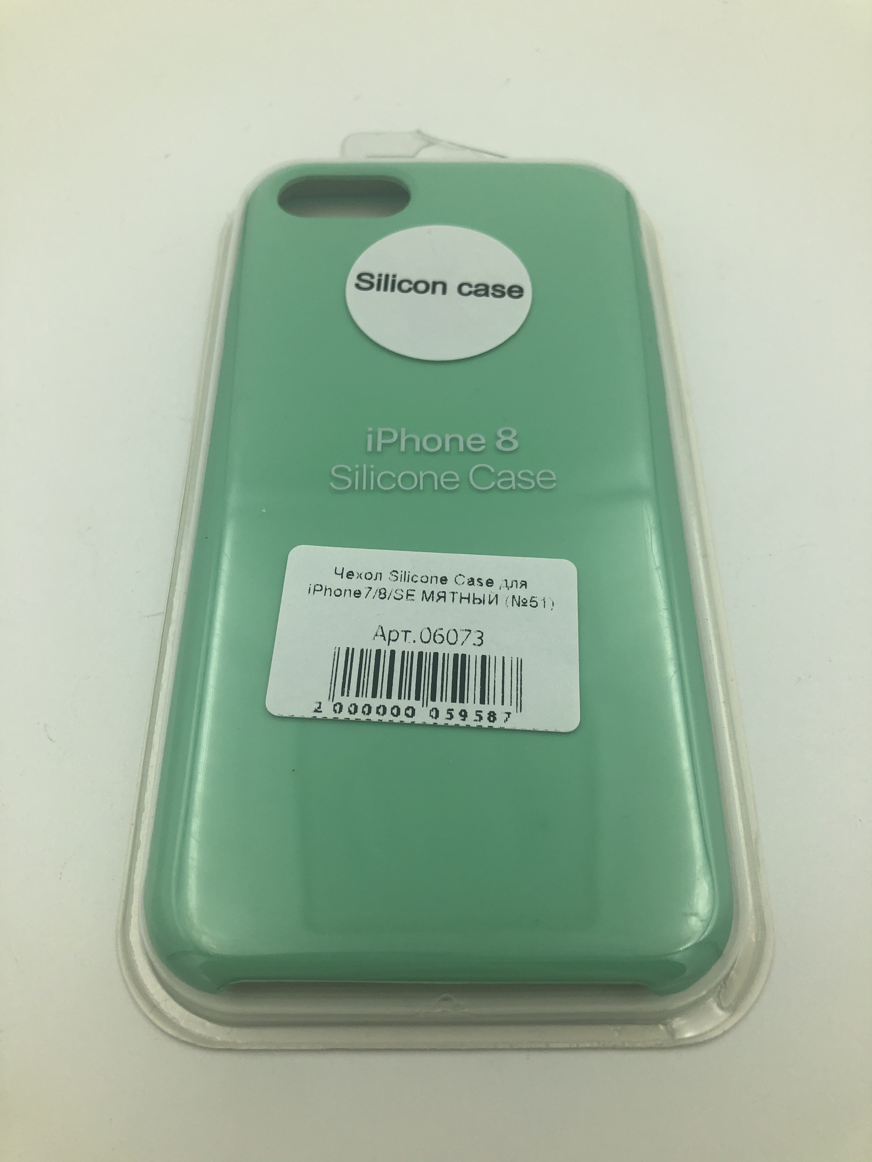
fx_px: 940
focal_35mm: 28
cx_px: 436
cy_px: 581
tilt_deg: -62.4
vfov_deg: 63.4
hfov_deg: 49.7
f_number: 1.8
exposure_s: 1/1200
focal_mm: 3.99
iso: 20
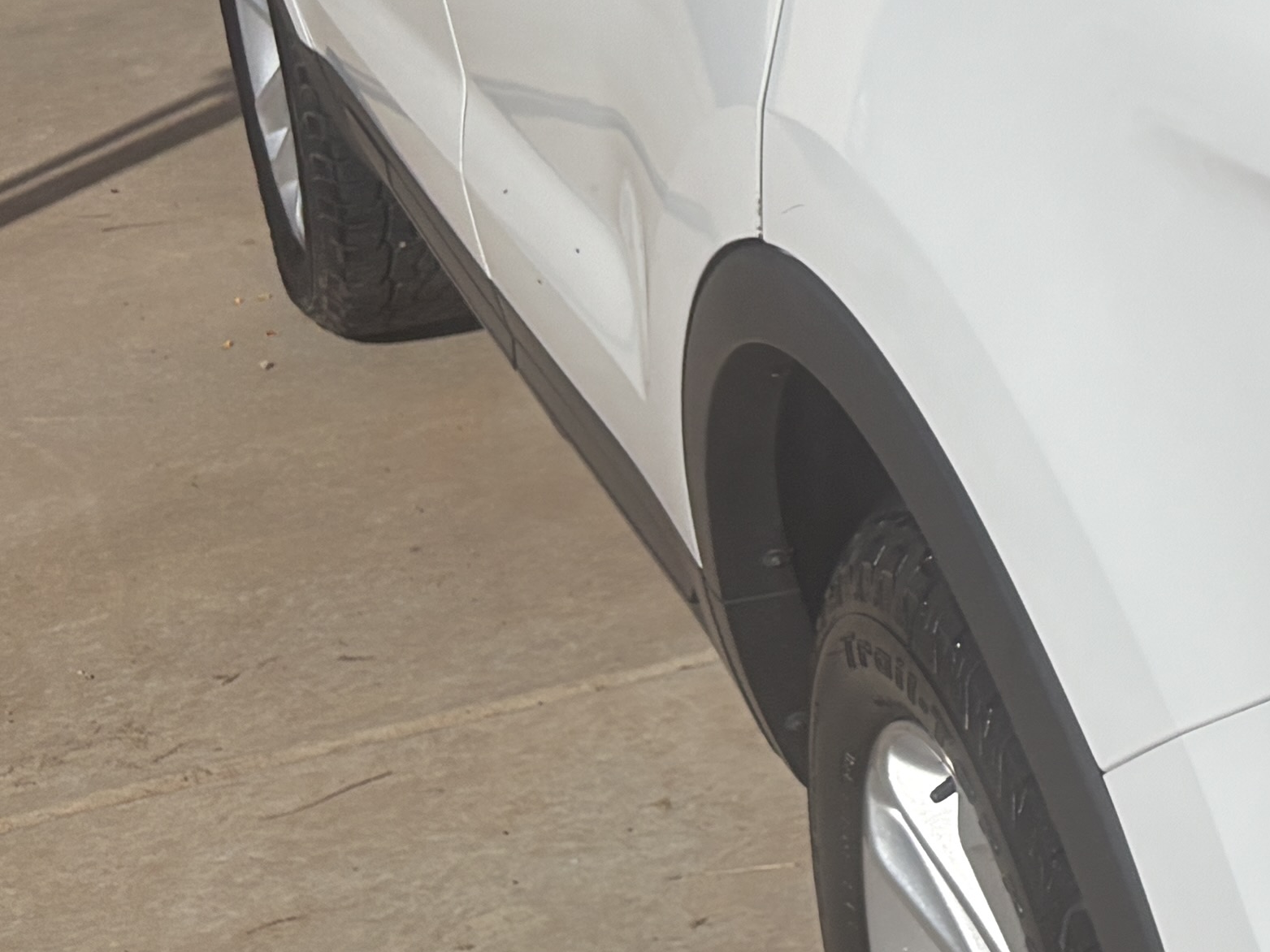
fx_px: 3485
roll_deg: +1.6
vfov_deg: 15.4
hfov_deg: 17.9
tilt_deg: -17.1
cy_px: 140
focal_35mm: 95
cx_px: 2022
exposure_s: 1/10101
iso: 50
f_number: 1.6
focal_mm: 5.96
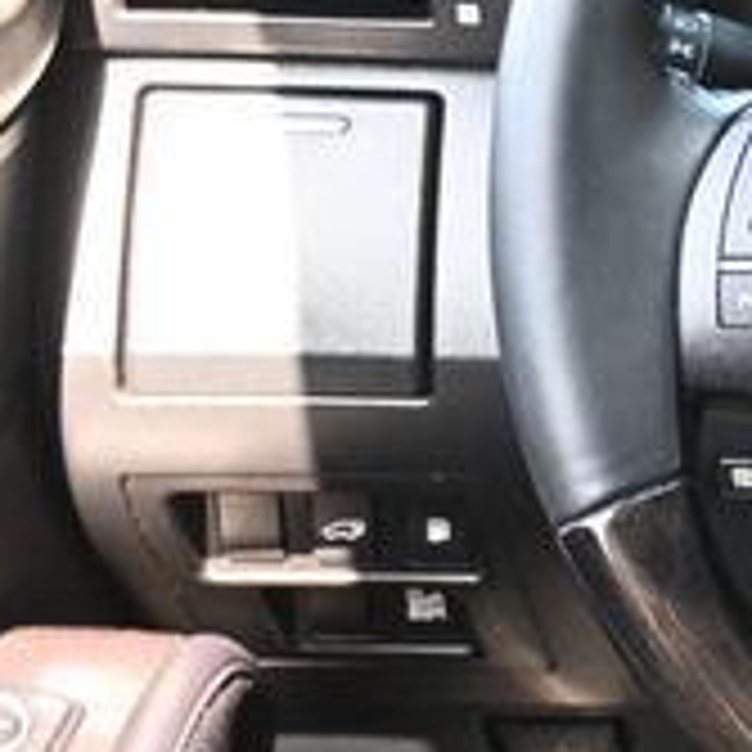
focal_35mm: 127
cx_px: 1328
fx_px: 3121
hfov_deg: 12.6
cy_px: 216
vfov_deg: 13.7
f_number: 4.5
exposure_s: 1/125
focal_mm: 26
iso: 1250
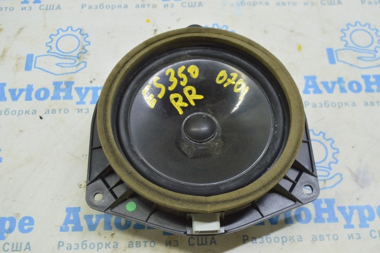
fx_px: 475
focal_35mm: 45
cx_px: 190
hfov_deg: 43.6
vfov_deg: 29.8
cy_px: 126
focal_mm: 30
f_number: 5.6
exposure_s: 1/20
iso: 400
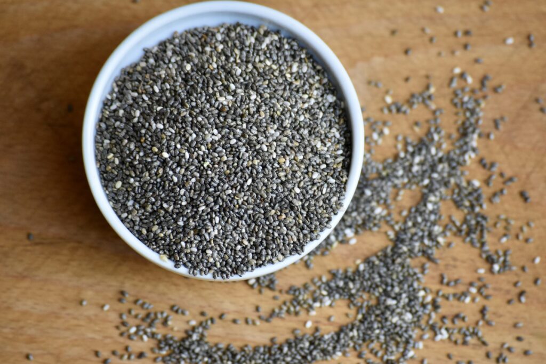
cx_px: 273
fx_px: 3071
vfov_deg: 6.8
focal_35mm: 202
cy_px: 182
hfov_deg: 10.2
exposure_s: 1/250
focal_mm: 135
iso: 1250
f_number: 4.8
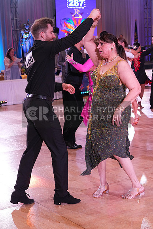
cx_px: 76
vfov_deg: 31.0
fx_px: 414
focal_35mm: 65
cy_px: 114
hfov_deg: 20.9
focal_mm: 65
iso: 2500
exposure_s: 1/250
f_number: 7.1
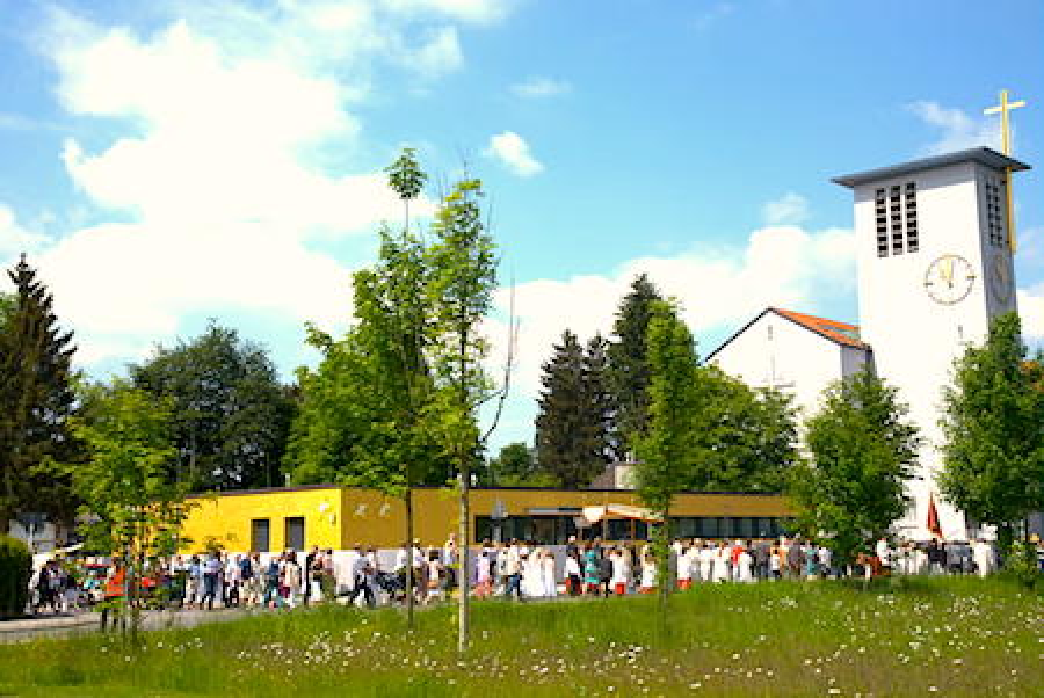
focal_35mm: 48
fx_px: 1393
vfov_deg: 28.1
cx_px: 522
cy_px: 349
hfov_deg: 41.1
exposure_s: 1/320
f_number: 9
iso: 200
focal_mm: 48
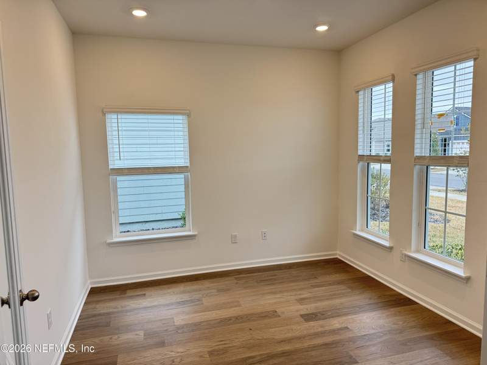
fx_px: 338
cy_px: 182
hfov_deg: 71.6
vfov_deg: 56.8
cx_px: 244
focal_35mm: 24
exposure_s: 1/120
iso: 80
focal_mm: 6.76
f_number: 1.78
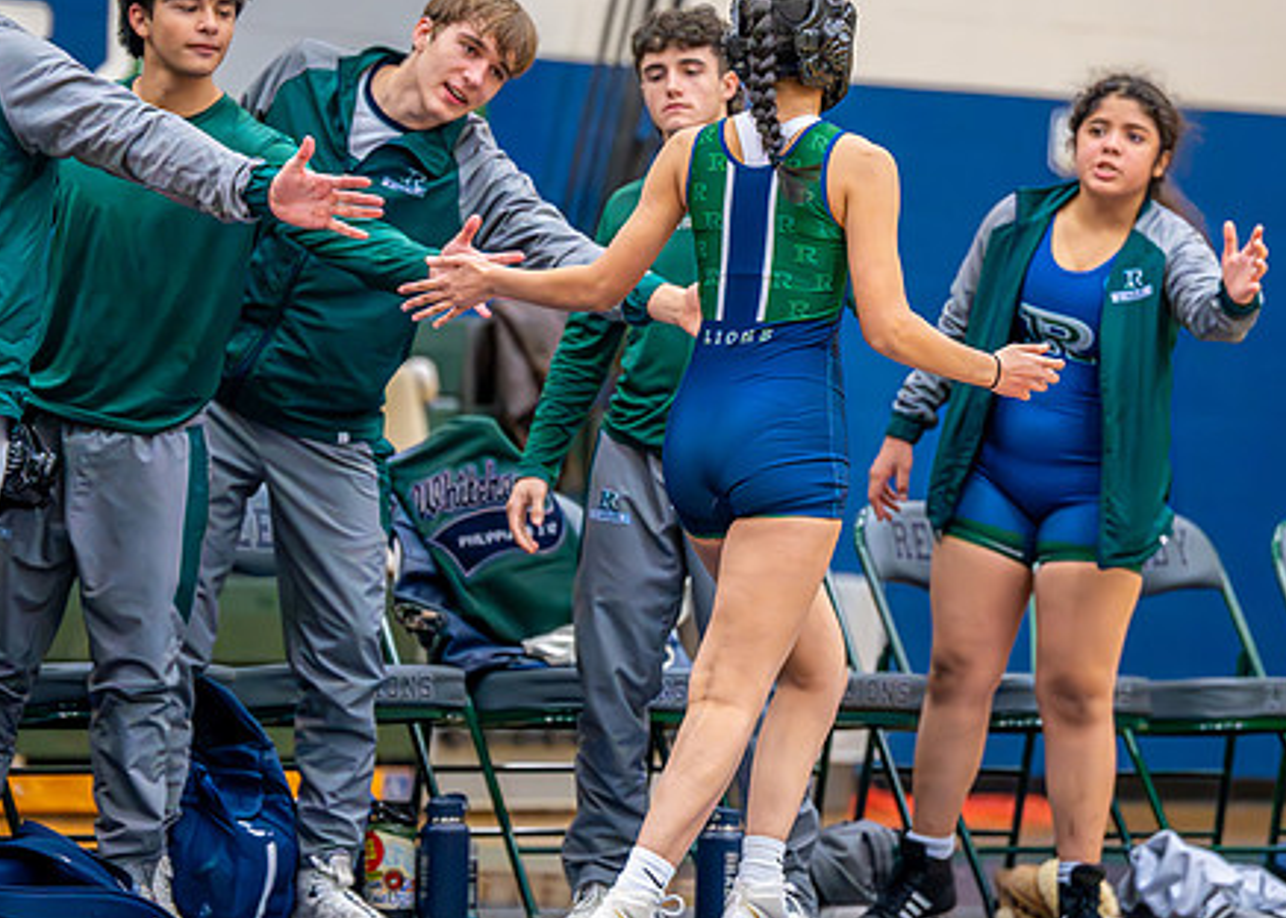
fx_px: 7632
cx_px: 631
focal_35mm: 209
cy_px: 370
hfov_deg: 9.6
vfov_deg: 6.9
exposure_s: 1/1000
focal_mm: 130
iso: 6400
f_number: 2.8
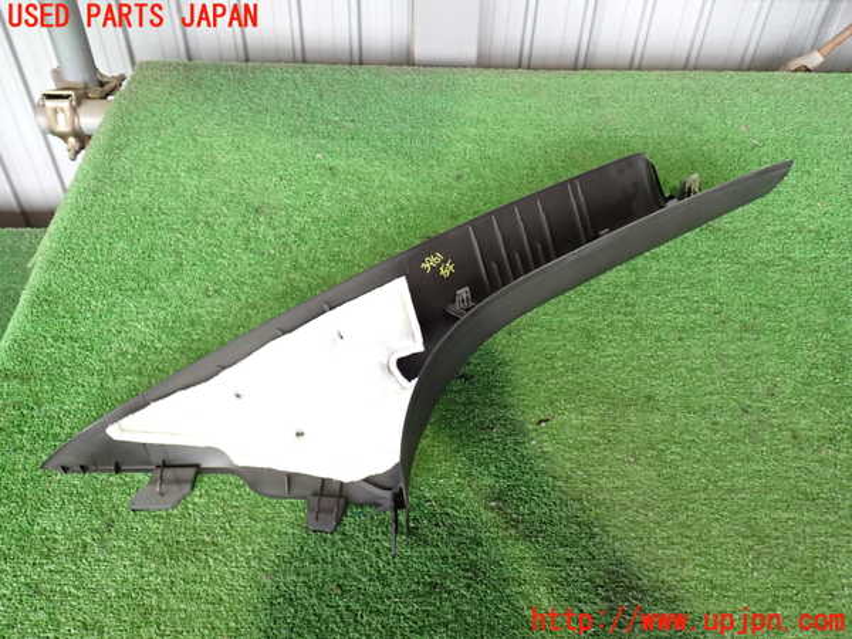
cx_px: 426
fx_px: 788
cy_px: 320
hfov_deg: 56.8
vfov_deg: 44.2
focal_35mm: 32
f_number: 2.4
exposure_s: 1/30
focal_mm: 5.79
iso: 400
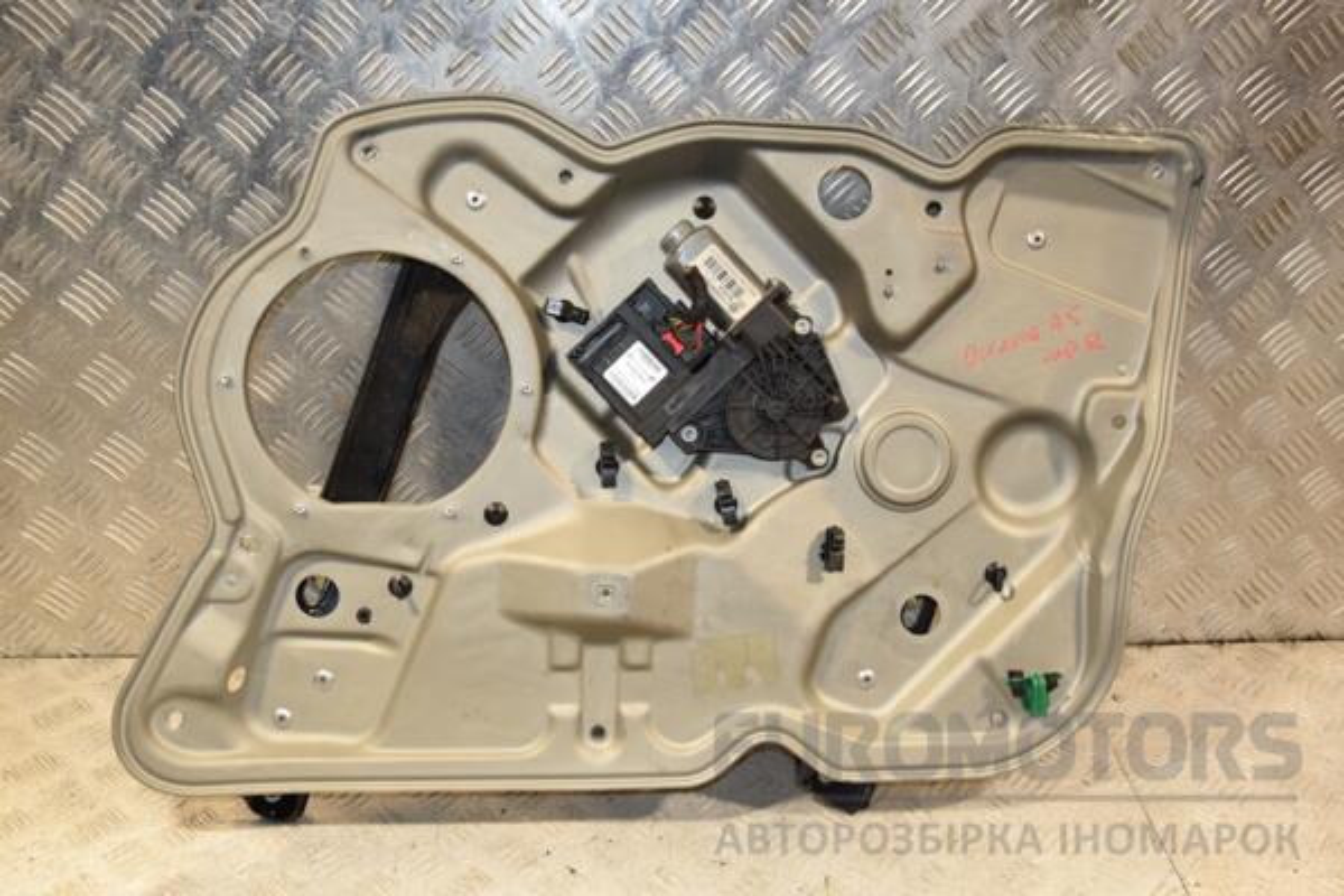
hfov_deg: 51.3
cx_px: 672
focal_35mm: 38
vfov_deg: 35.5
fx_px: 1400
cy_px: 448
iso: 800
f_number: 5.6
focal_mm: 25
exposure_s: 1/200
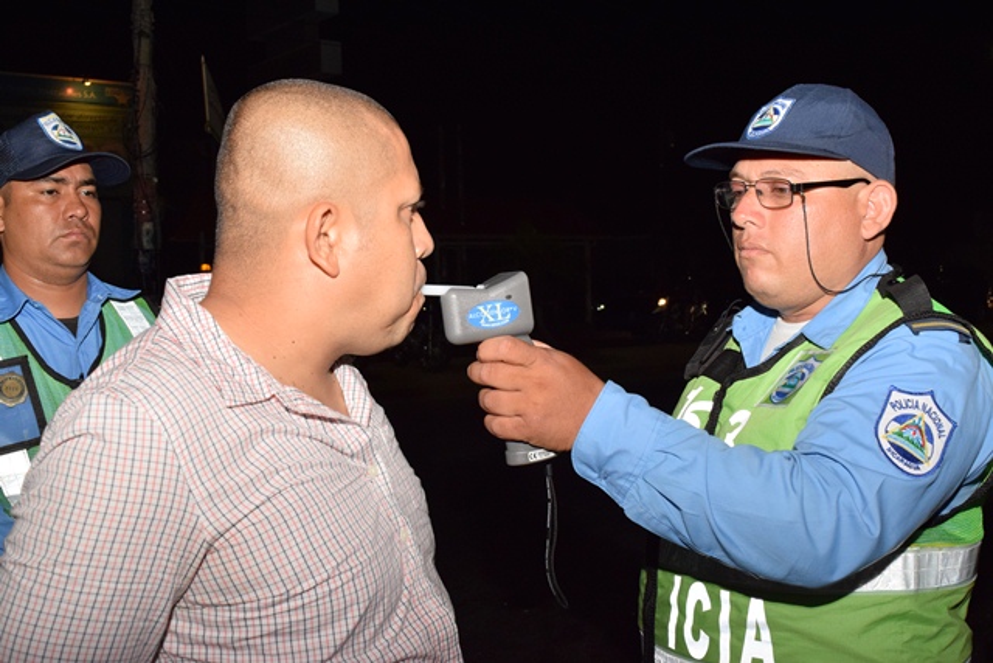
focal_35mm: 39
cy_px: 332
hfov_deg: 49.5
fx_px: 1076
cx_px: 496
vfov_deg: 34.2
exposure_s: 1/160
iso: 1600
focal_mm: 26
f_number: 9
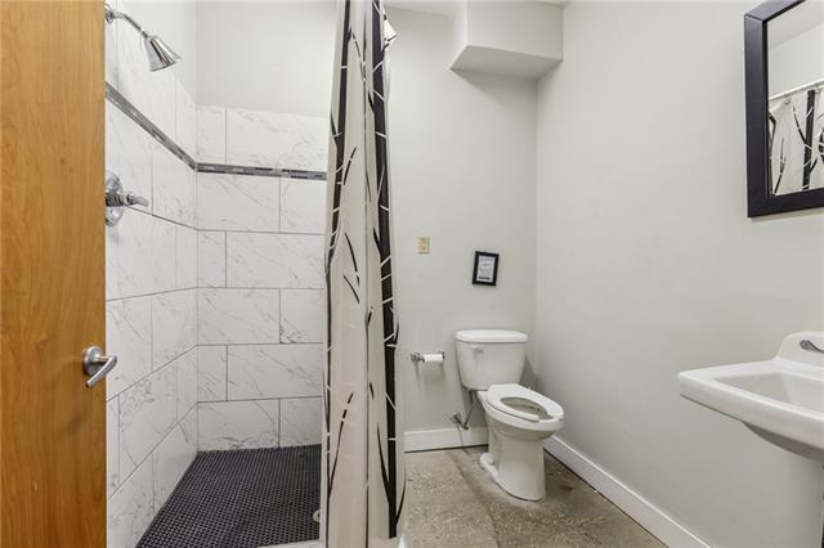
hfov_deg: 96.8
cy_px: 274
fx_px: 366
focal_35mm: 16
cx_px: 412
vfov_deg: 73.7
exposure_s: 1/5
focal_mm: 16
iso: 800
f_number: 11
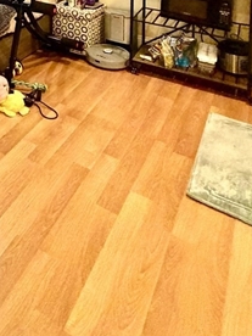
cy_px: -80
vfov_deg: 35.7
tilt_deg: -4.3
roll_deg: +0.8
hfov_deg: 32.1
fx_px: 379
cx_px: -32
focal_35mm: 39
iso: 400
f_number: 2.2
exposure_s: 1/60
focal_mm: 2.22
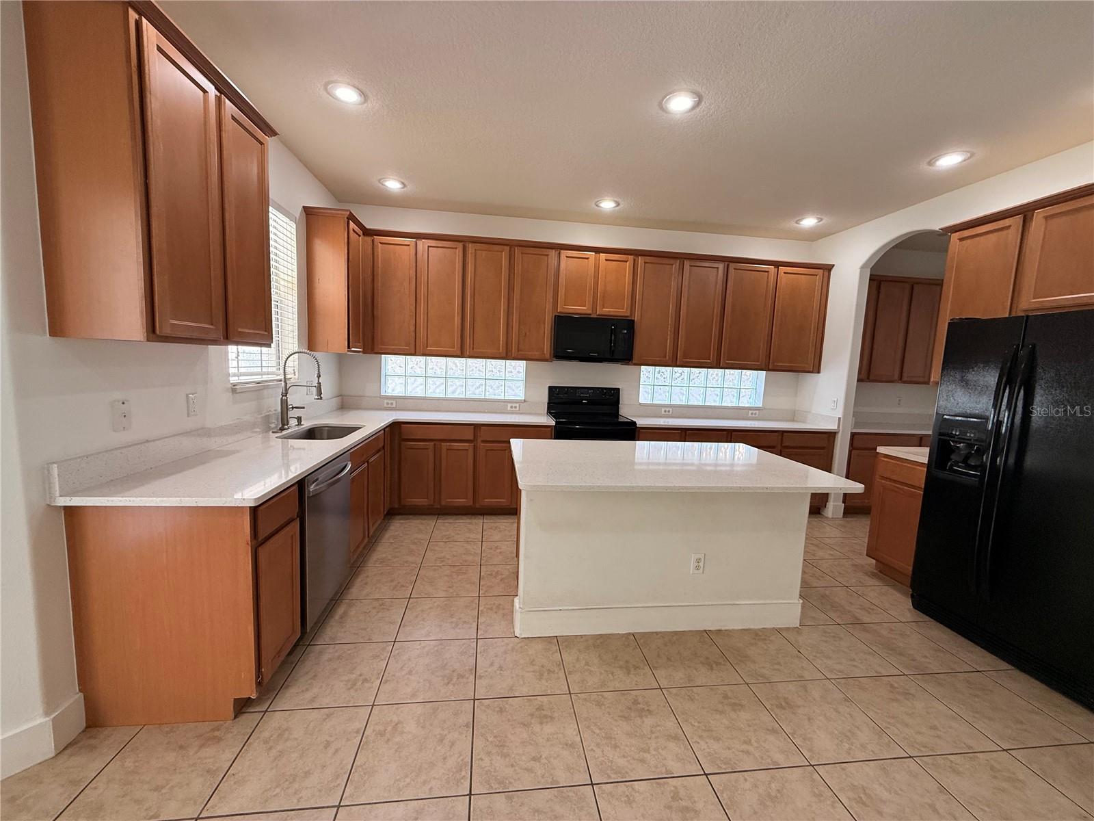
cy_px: 410
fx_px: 442
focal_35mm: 14
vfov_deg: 85.7
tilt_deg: -5.5
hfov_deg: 102.1
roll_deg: -2.3
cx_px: 547
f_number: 2.2
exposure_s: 1/120
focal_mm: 2.22
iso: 160
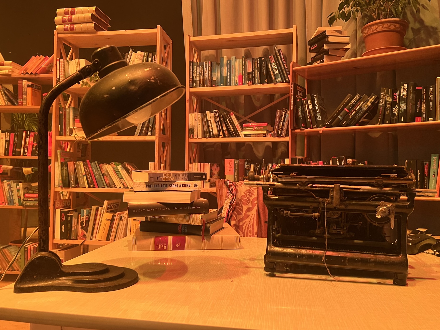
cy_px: 154
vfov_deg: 49.7
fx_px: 356
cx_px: 216
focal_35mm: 28
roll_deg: -0.5
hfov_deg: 63.4
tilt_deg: +1.3
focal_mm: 5.7
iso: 250
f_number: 1.5
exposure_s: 1/50
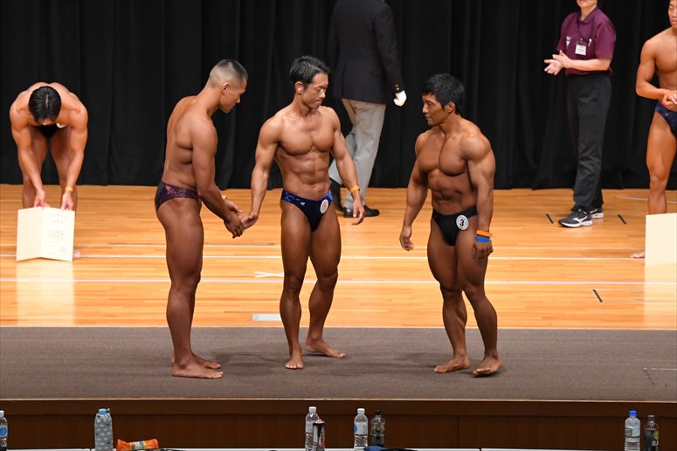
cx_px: 338
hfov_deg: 11.0
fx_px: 3515
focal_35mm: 187
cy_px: 226
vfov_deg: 7.3
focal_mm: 125
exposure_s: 1/400
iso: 5000
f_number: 5.6
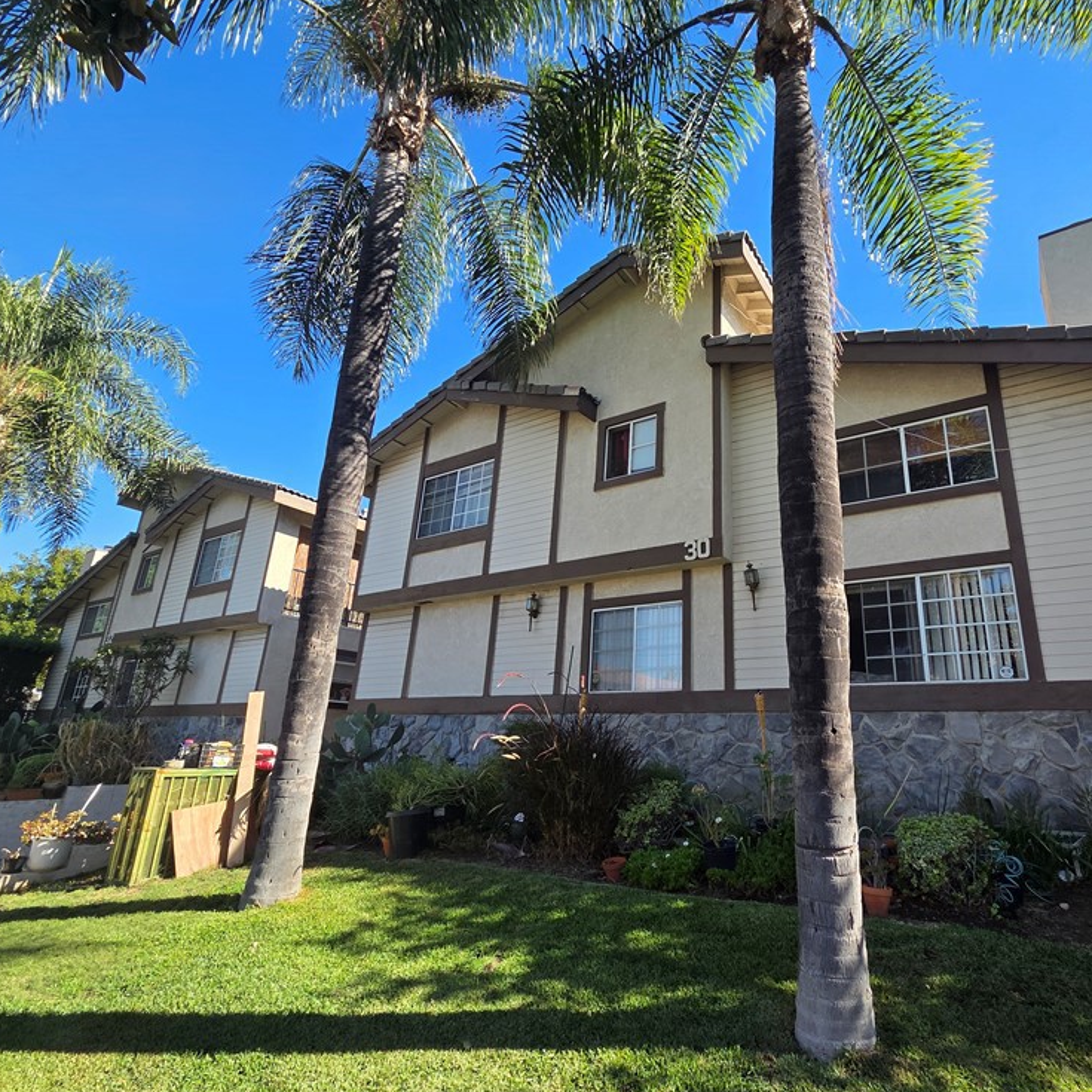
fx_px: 571
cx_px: 649
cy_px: 560
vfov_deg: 87.4
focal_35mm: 16
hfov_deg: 86.5
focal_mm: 2.2
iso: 50
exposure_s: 1/671
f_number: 2.2
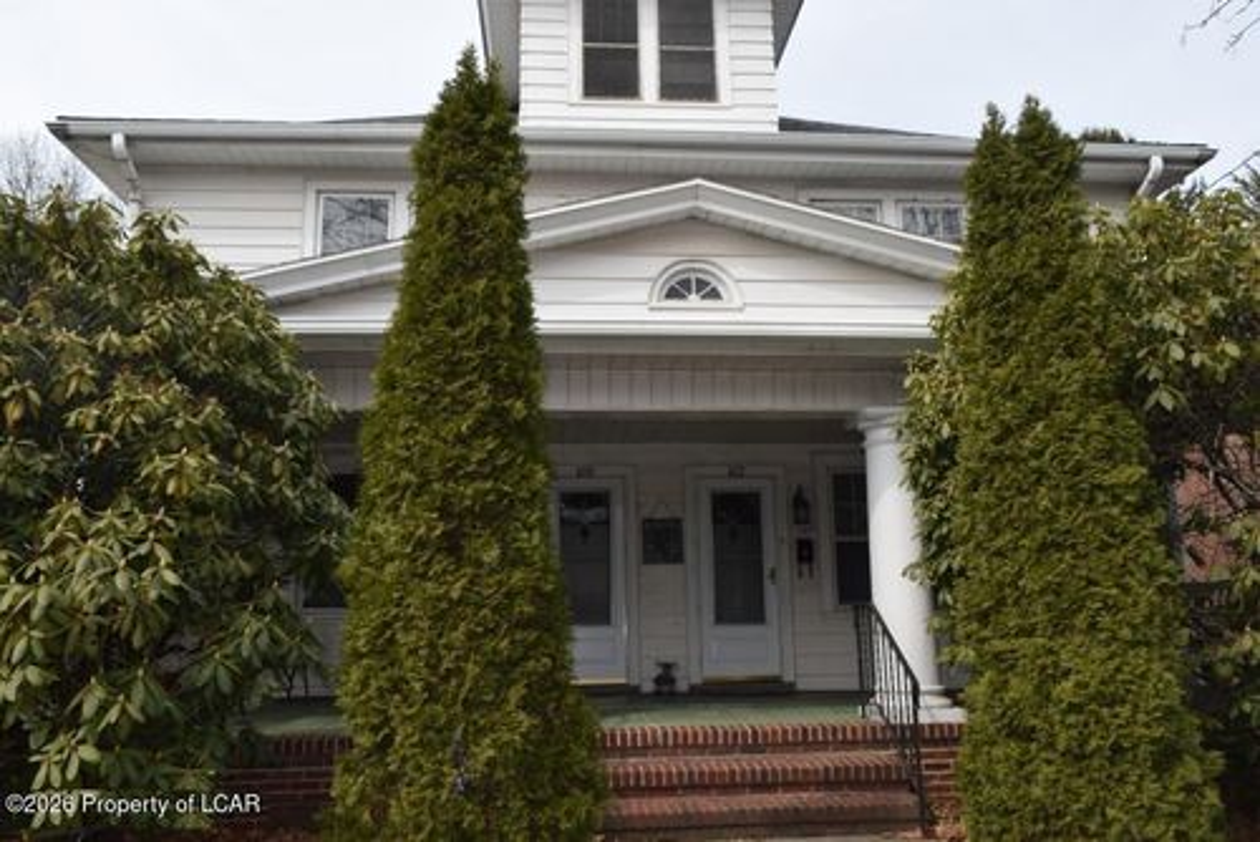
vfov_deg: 48.0
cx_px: 630
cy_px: 421
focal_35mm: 27
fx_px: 946
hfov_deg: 67.4
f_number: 7.1
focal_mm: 18
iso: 100
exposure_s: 1/200
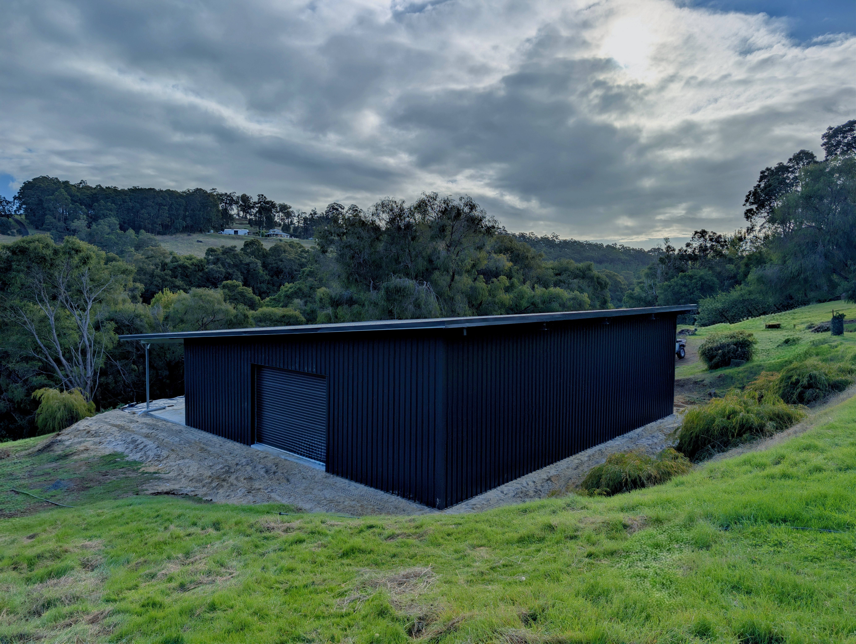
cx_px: 428
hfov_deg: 71.5
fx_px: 594
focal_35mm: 24
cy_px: 322
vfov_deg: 56.9
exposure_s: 1/3165
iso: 10
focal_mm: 6.9
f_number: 1.68
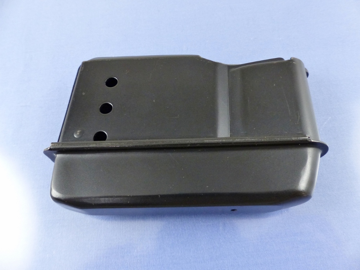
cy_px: 135
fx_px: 260
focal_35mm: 25
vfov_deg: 54.9
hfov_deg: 69.4
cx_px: 180
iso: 320
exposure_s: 1/60
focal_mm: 4.5
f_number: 2.8
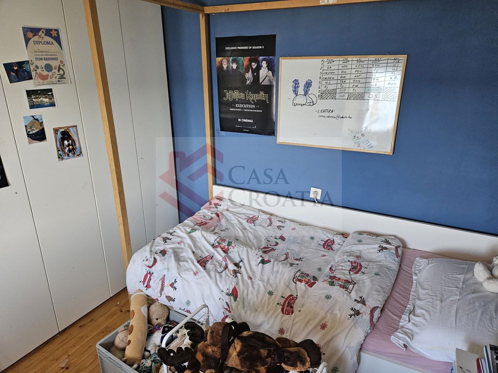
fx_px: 331
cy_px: 186
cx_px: 249
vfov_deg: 58.9
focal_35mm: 23
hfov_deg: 73.9
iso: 500
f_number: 1.8
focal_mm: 5.4
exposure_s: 1/142
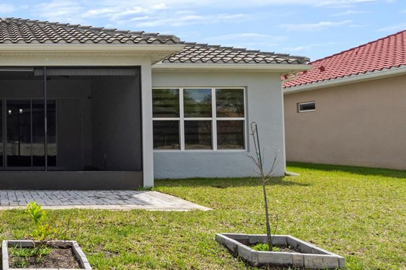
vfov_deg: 39.7
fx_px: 372
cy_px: 106
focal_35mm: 33
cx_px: 52
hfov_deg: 51.6
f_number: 9
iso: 100
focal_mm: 10
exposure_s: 1/250
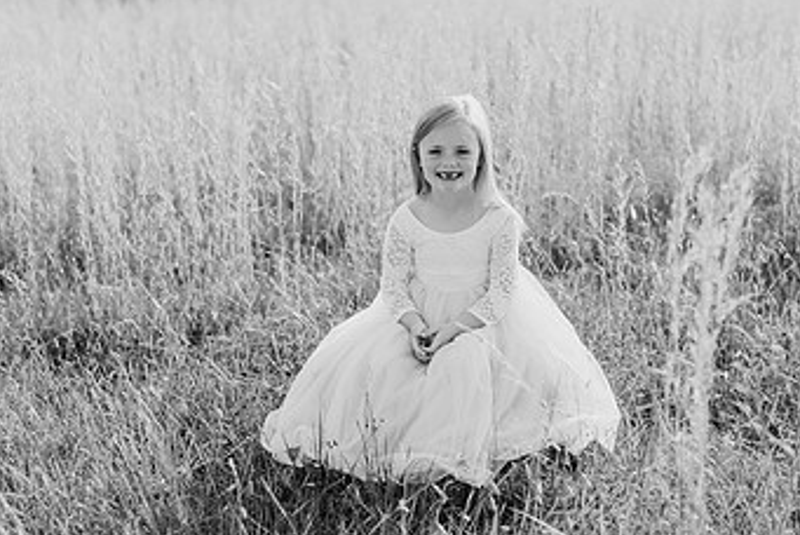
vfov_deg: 16.1
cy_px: 290
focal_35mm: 85
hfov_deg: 23.9
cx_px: 436
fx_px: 1890
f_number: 2.5
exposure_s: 1/800
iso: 125
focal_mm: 50
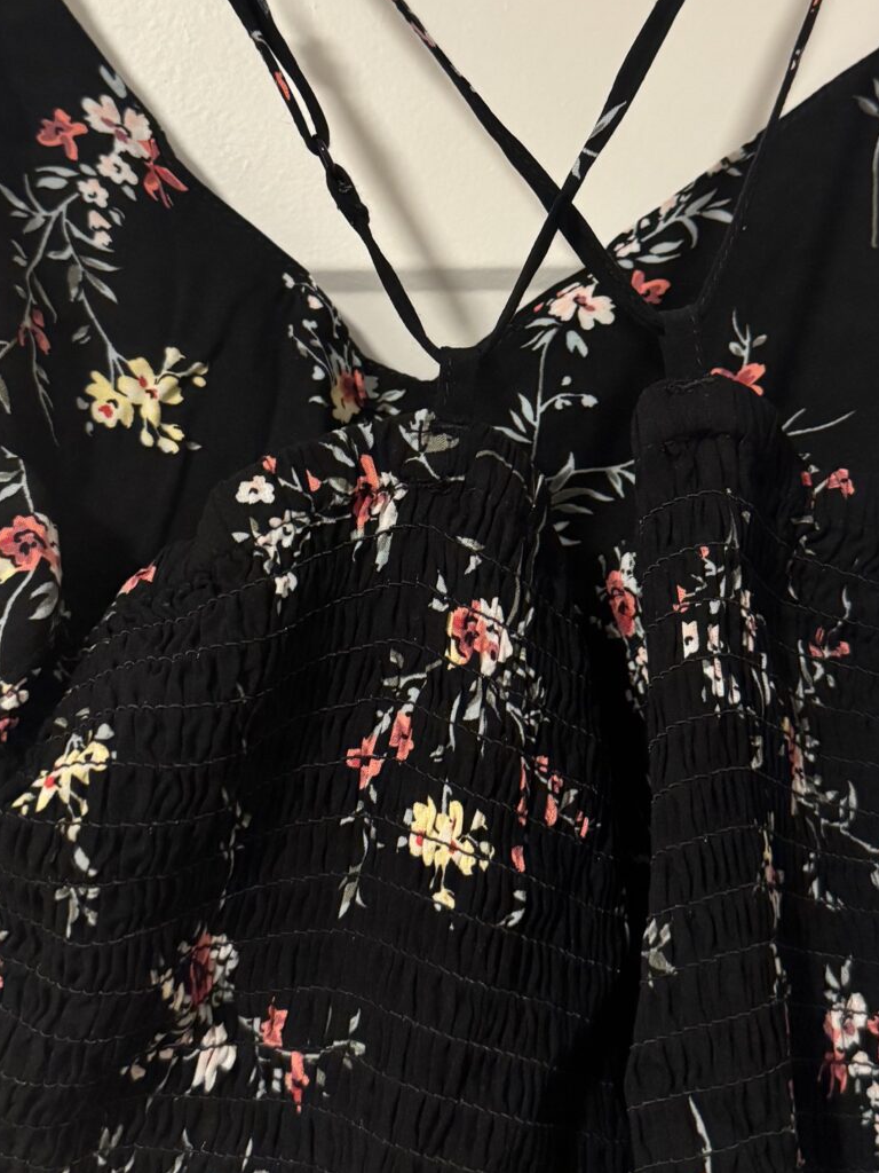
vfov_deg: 39.2
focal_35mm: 48
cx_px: 483
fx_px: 1625
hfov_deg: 30.2
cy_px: 396
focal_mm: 6.76
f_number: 1.78
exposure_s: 1/60
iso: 800
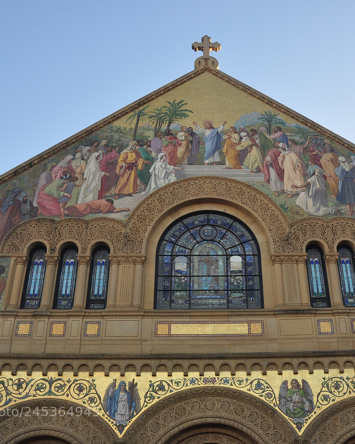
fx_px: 512
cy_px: 218
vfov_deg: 46.8
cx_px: 218
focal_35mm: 39
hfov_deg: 38.0
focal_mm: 18
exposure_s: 1/250
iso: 320
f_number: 8
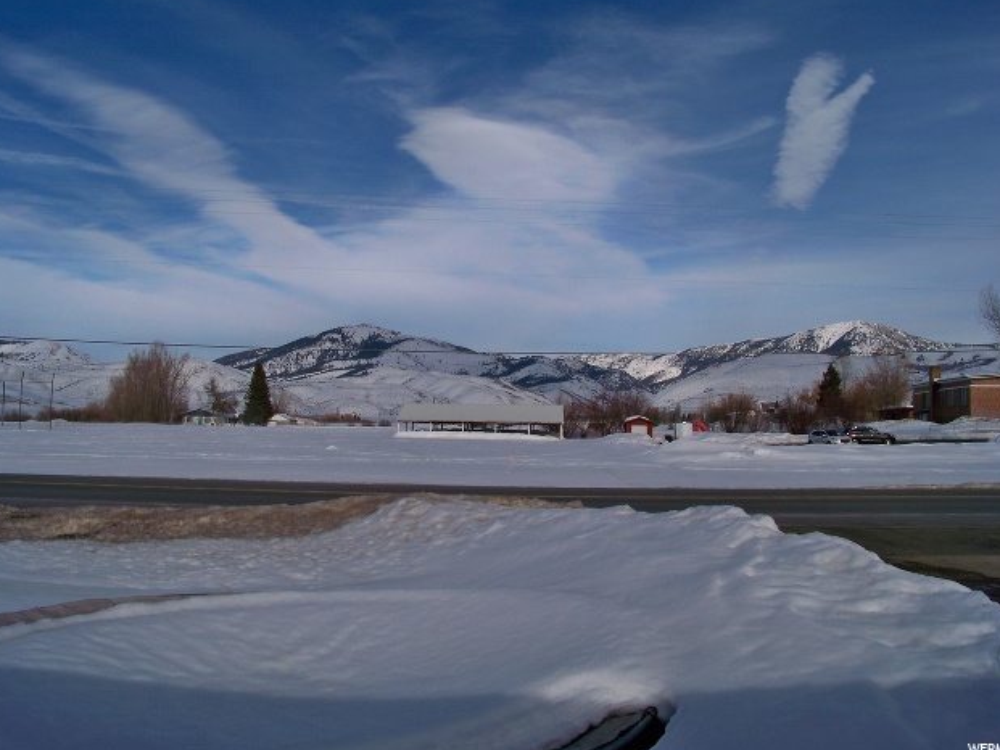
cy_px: 369
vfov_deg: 41.8
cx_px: 504
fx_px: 982
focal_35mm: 34
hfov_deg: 53.9
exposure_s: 1/1250
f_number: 5.6
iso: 80
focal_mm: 5.85
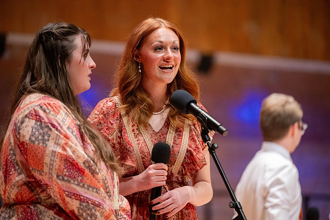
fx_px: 1834
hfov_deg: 10.3
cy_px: 110
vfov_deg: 6.9
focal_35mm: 200
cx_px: 165
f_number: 2.8
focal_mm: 200
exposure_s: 1/500
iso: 5000
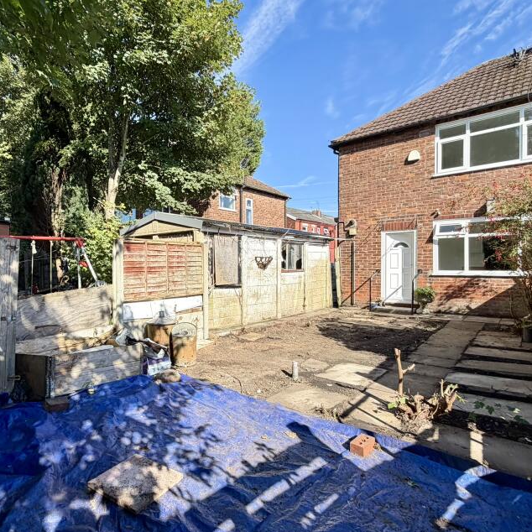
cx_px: 186
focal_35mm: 20
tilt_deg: +0.1
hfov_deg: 73.0
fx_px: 348
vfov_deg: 74.8
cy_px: 268
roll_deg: +0.1
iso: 40
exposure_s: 1/602
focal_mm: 2.22
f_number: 2.2
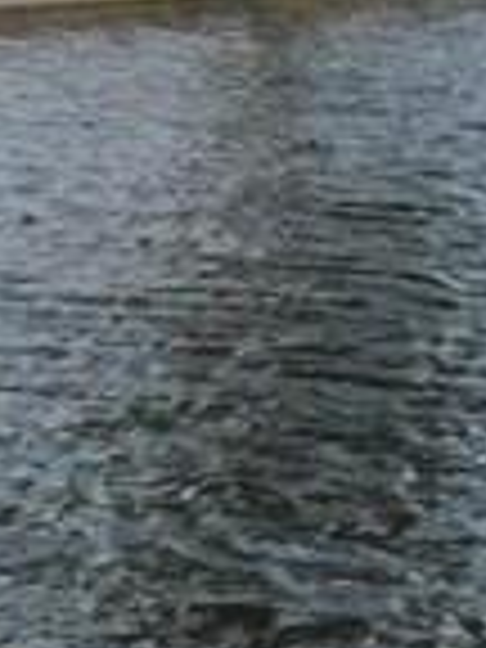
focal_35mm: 178
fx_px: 3332
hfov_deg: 7.3
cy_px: 284
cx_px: 1539
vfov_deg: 11.1
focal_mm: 4.5
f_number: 3.4
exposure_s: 1/1000
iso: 125
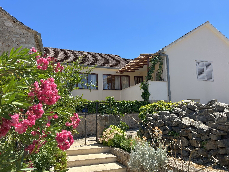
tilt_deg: +8.3
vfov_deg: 53.1
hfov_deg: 67.3
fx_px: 172
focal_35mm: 26
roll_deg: +0.4
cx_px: 114
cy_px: 86
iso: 50
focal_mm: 5.7
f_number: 1.5
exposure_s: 1/3165
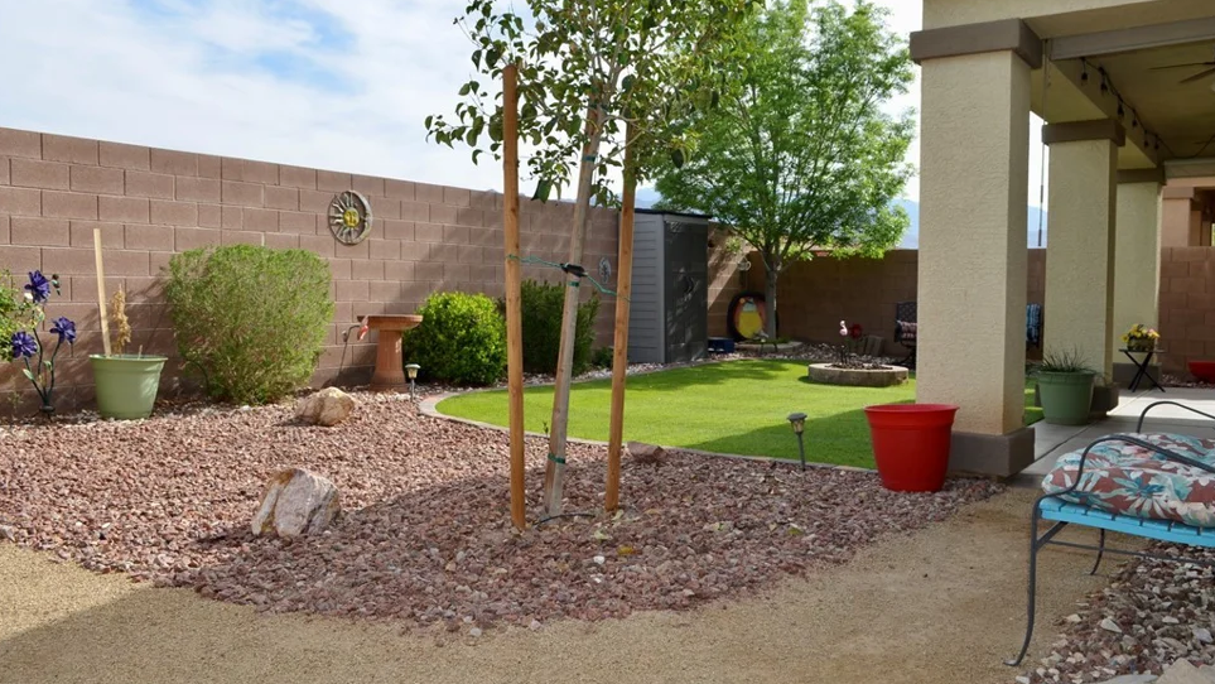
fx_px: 967
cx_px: 622
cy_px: 315
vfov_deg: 38.9
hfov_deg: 64.3
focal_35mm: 30
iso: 100
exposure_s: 1/200
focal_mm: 18
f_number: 8
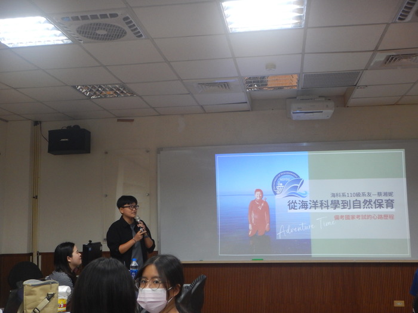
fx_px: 531
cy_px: 156
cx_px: 209
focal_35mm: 44
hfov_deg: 42.9
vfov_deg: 32.9
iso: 360
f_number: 4.3
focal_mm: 7.8
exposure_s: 1/30
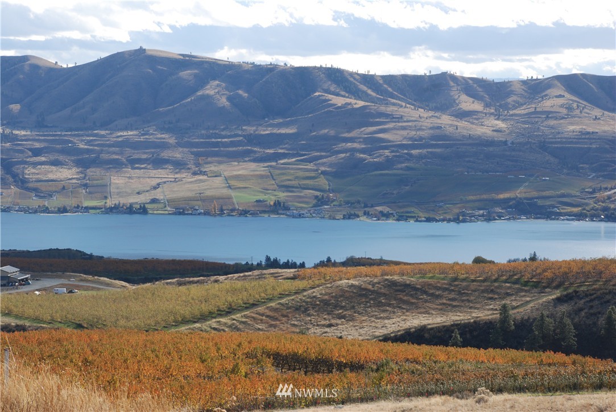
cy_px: 206
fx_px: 1695
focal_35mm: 99
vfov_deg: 13.8
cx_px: 308
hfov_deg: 20.6
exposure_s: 1/250
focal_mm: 66
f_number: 5.3
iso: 200
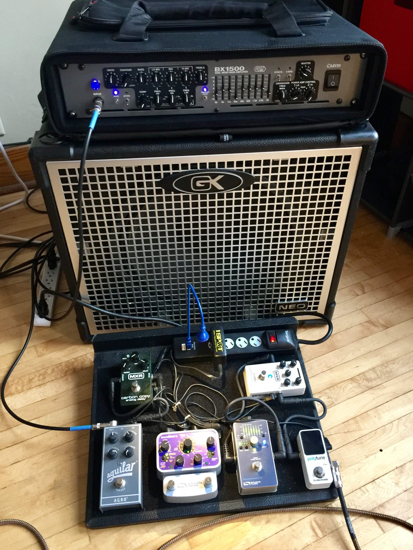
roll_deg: -0.9
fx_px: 461
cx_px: 206
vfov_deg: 61.7
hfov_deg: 48.2
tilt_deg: -41.9
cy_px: 275
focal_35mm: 29
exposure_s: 1/10
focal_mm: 4.15
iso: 125
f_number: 2.2
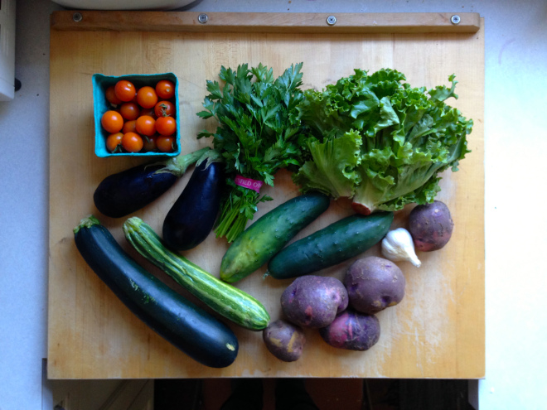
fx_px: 521
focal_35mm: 33
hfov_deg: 55.4
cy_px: 205
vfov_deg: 42.9
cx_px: 274
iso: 100
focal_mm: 4.12
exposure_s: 1/20
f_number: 2.4
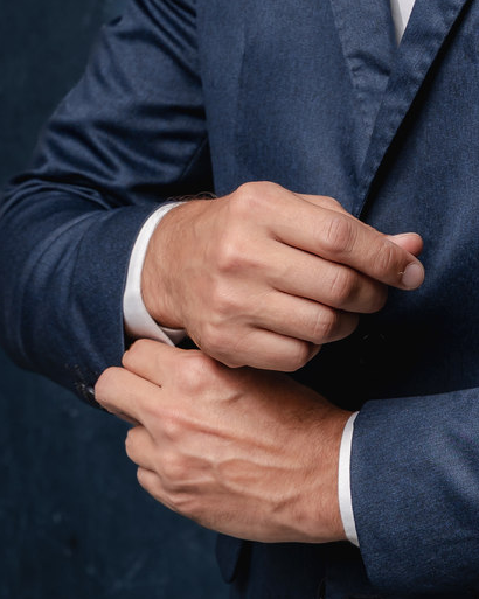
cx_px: 444
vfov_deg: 9.5
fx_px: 3564
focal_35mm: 201
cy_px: -119
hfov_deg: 7.7
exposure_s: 1/160
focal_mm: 61
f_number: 6.3
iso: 200
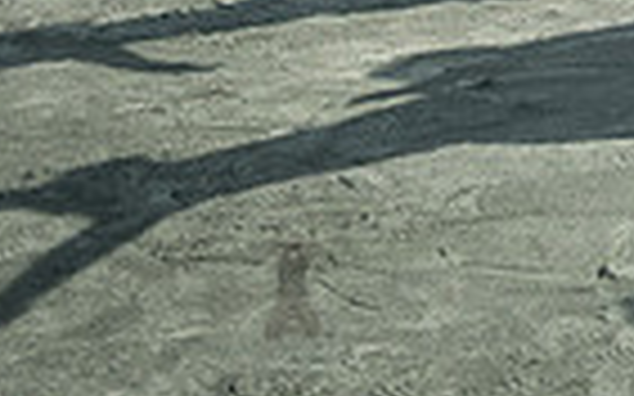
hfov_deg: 12.2
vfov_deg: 8.0
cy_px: -394
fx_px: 2712
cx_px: 1160
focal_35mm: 157
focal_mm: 32
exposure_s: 1/1000
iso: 100
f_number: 4
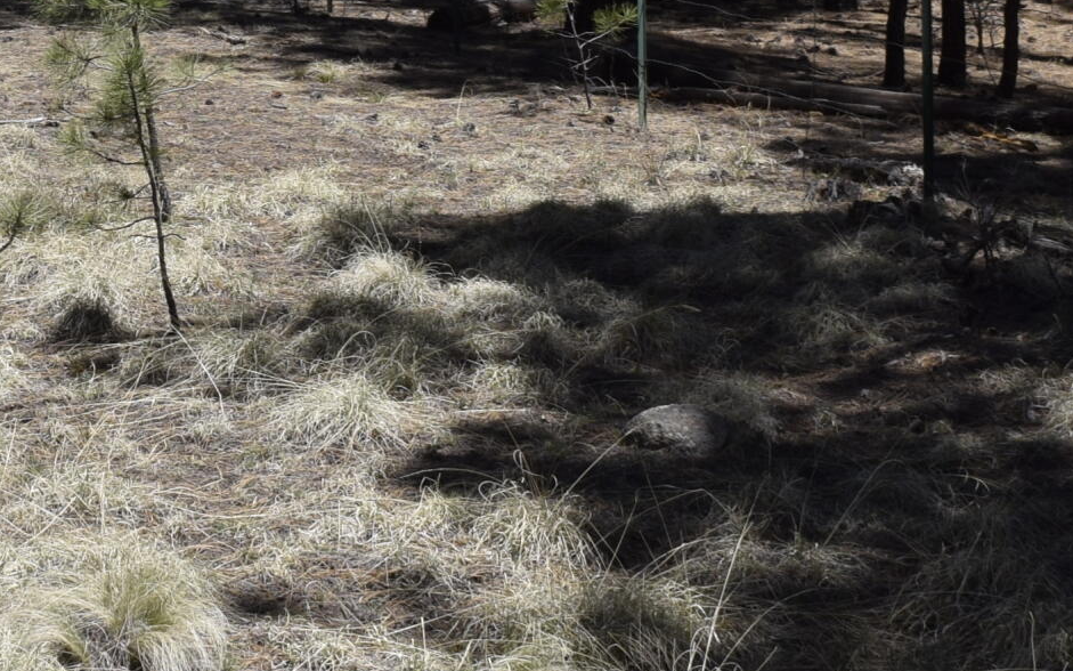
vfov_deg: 11.0
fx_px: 3421
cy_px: -160
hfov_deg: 17.6
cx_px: 135
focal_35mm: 117
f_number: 9
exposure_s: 1/200
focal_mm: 24
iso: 100
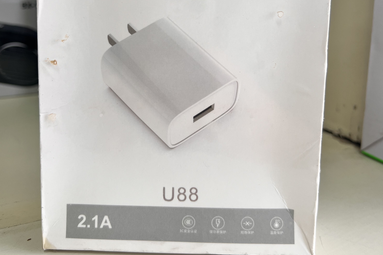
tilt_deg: -9.3
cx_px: 188
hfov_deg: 51.9
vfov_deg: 34.8
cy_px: 49
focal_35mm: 37
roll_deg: -1.1
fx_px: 394
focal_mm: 5.7
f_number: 1.5
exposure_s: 1/121
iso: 32
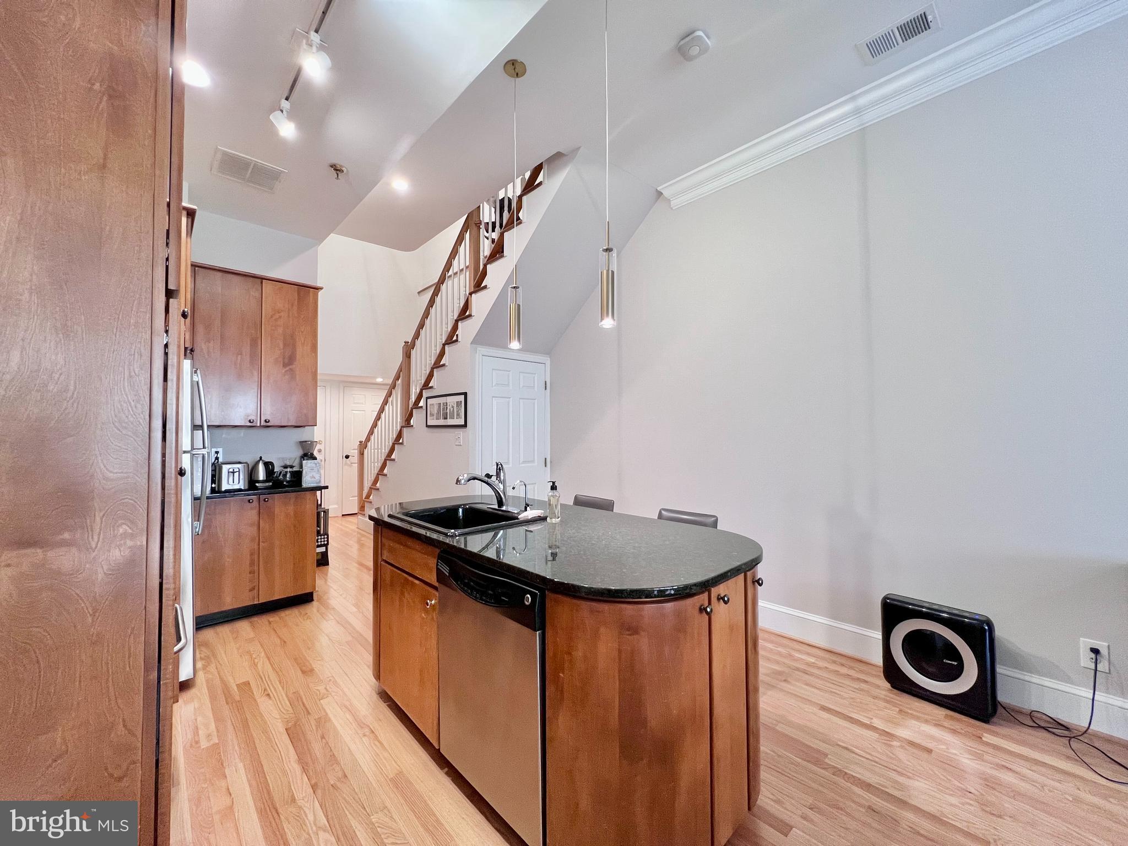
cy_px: 423
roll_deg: -0.2
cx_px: 564
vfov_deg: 89.9
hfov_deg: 106.2
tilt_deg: +0.8
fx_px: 424
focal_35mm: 13
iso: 200
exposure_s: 1/120
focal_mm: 1.57
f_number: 1.8
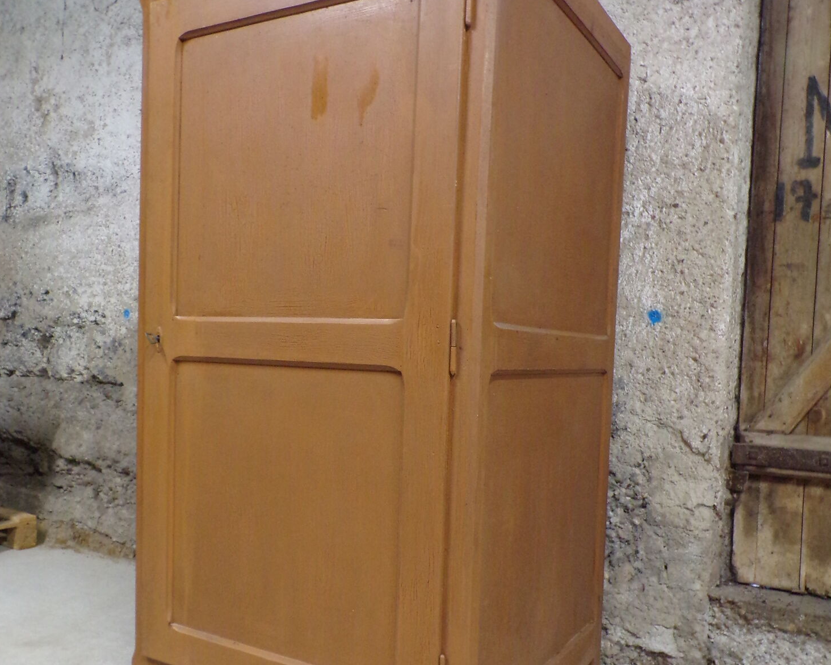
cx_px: 410
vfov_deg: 45.6
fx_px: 787
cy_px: 383
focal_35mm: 32
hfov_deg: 55.7
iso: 427
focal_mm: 4.3
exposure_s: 1/17
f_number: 3
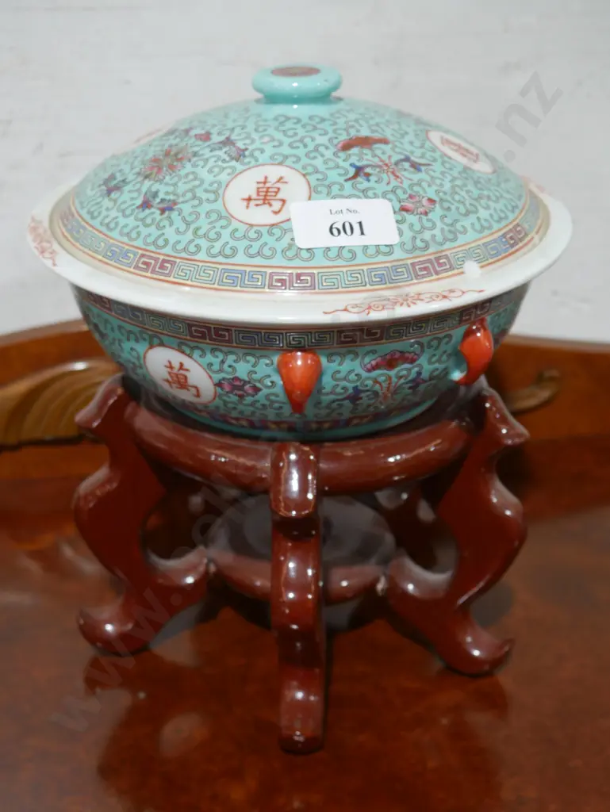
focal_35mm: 52
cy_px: 406
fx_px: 1221
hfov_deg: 28.1
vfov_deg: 36.8
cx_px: 305
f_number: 5.3
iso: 800
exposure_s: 1/60
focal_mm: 26
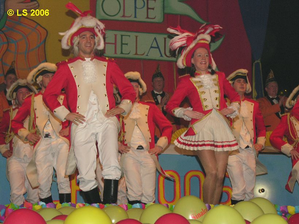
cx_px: 150
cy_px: 112
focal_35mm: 127
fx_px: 1097
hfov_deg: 15.5
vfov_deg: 11.7
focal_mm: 32.4
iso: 100
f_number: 3.8
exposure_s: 1/120
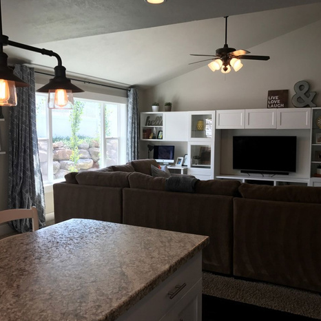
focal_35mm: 34
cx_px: 158
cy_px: 162
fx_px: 357
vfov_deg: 48.5
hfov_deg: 48.4
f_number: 1.8
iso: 32
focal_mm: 3.99
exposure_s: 1/120
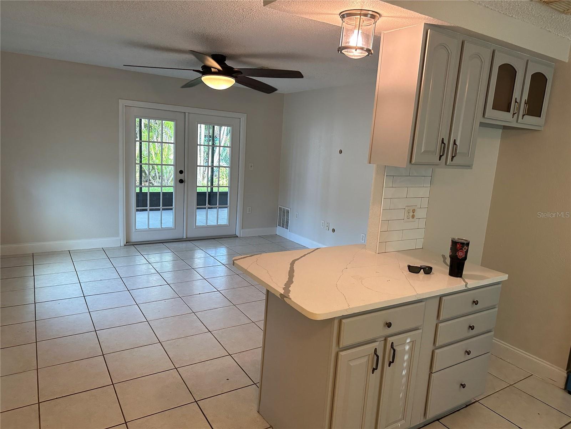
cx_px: 286
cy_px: 214
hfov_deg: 71.6
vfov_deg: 56.8
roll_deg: -3.9
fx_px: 396
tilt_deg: -10.4
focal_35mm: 24
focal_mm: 6.86
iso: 200
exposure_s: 1/120
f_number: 1.78
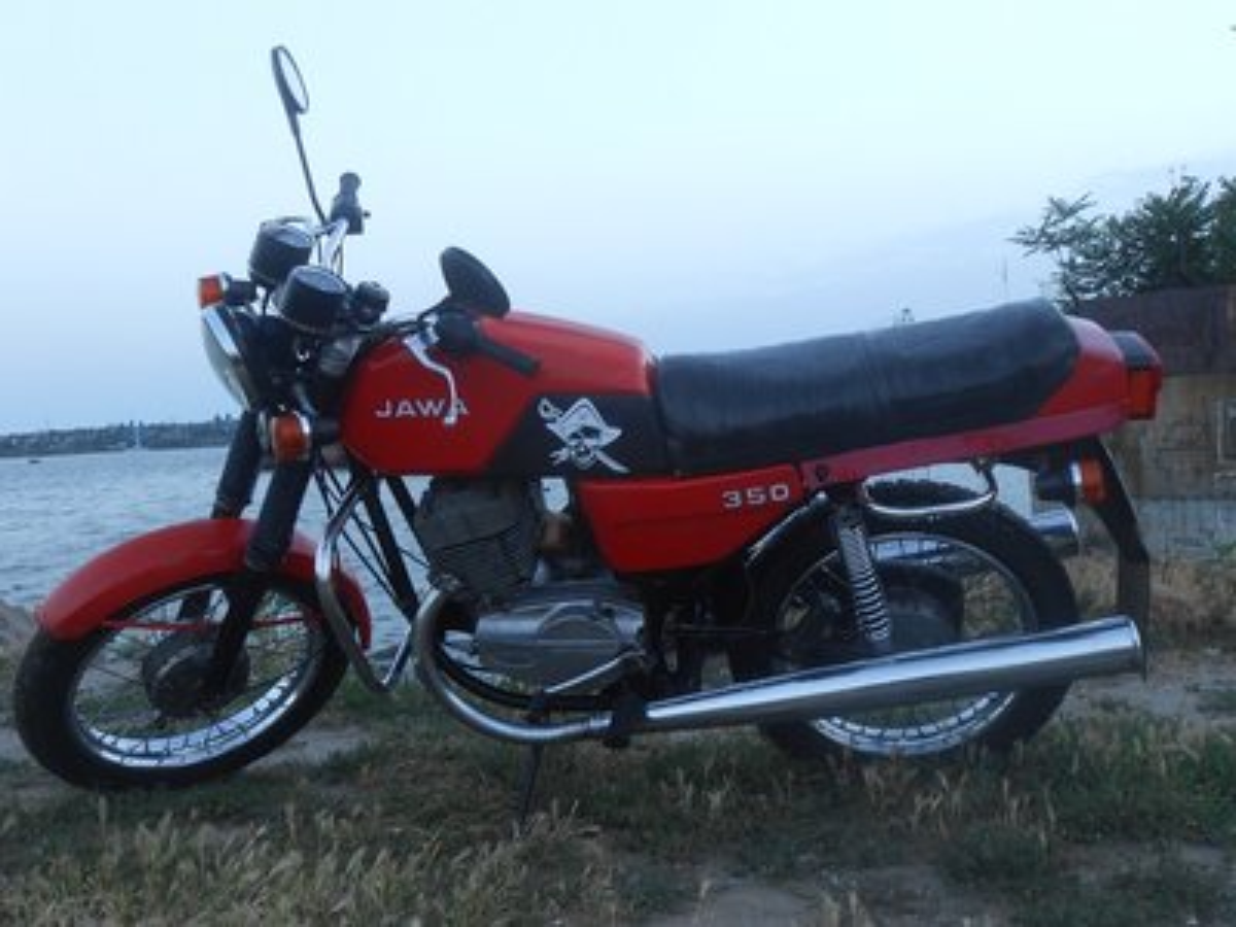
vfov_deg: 41.8
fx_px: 1214
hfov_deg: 54.0
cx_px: 618
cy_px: 464
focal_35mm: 34
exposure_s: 1/30
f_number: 3.9
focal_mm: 6
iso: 100
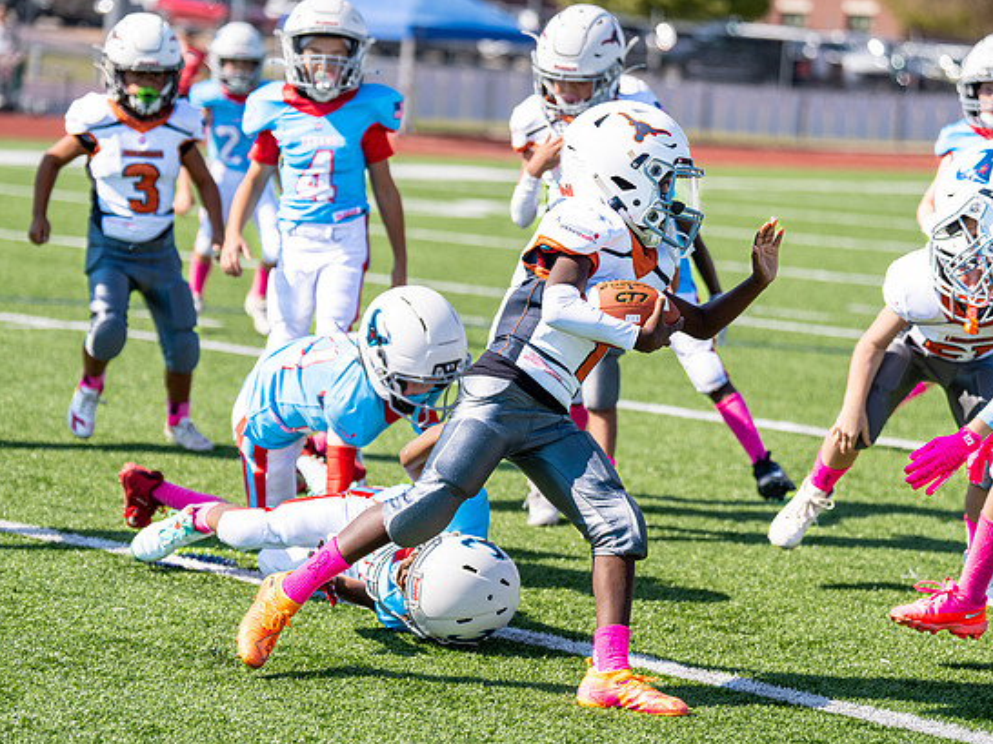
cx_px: 489
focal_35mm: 125
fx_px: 3584
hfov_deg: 15.8
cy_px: 391
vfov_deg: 11.8
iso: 100
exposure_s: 1/1250
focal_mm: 102
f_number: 2.8
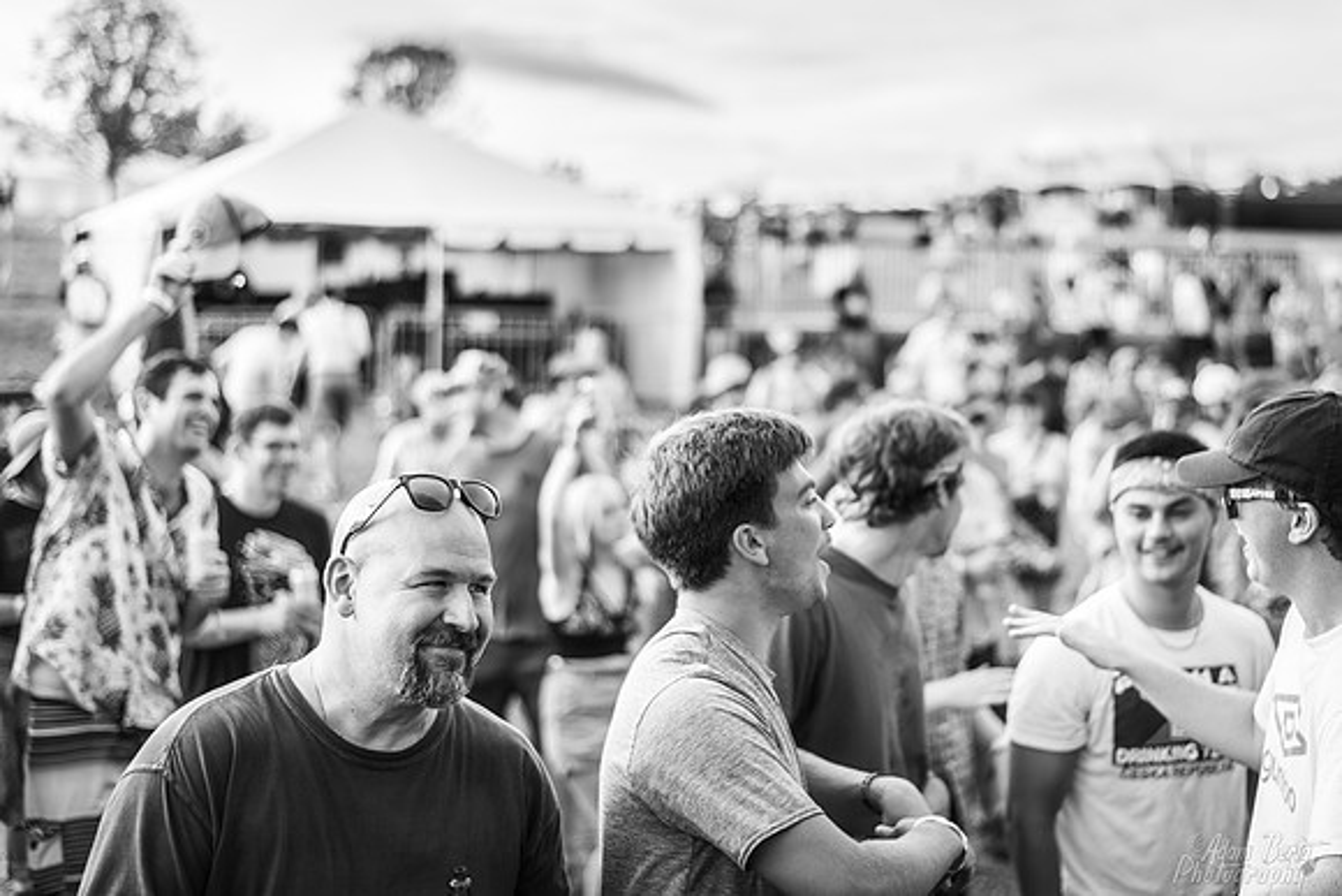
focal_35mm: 59
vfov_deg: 23.1
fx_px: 2189
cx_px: 788
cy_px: 370
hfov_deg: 34.0
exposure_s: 1/500
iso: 100
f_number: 2
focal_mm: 50
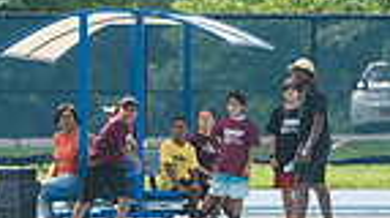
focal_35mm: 813
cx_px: 79
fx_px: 8396
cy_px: 159
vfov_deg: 1.5
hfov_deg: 2.7
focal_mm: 185
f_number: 4.5
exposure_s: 1/2000
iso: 400
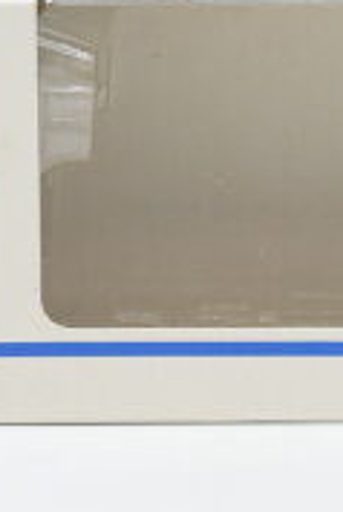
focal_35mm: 177
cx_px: 363
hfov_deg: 7.7
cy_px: -33
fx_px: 2520
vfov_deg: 11.5
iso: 400
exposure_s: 1/200
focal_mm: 35
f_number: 8
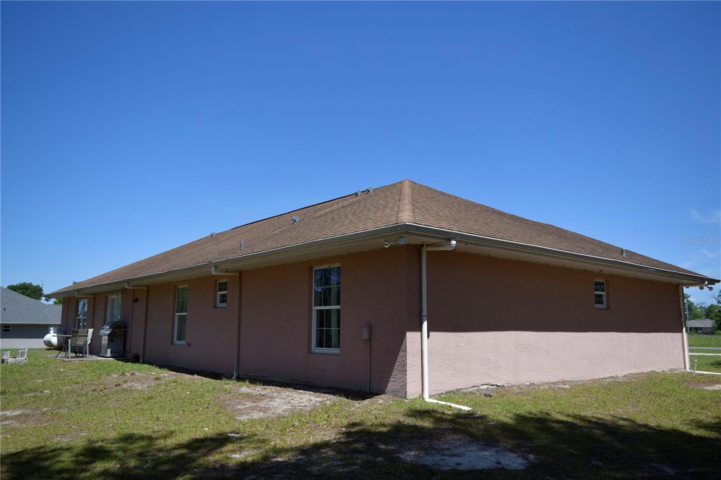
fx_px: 541
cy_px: 240
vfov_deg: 47.9
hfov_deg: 67.4
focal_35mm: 27
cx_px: 360
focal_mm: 18
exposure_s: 1/2500
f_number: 3.5
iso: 200
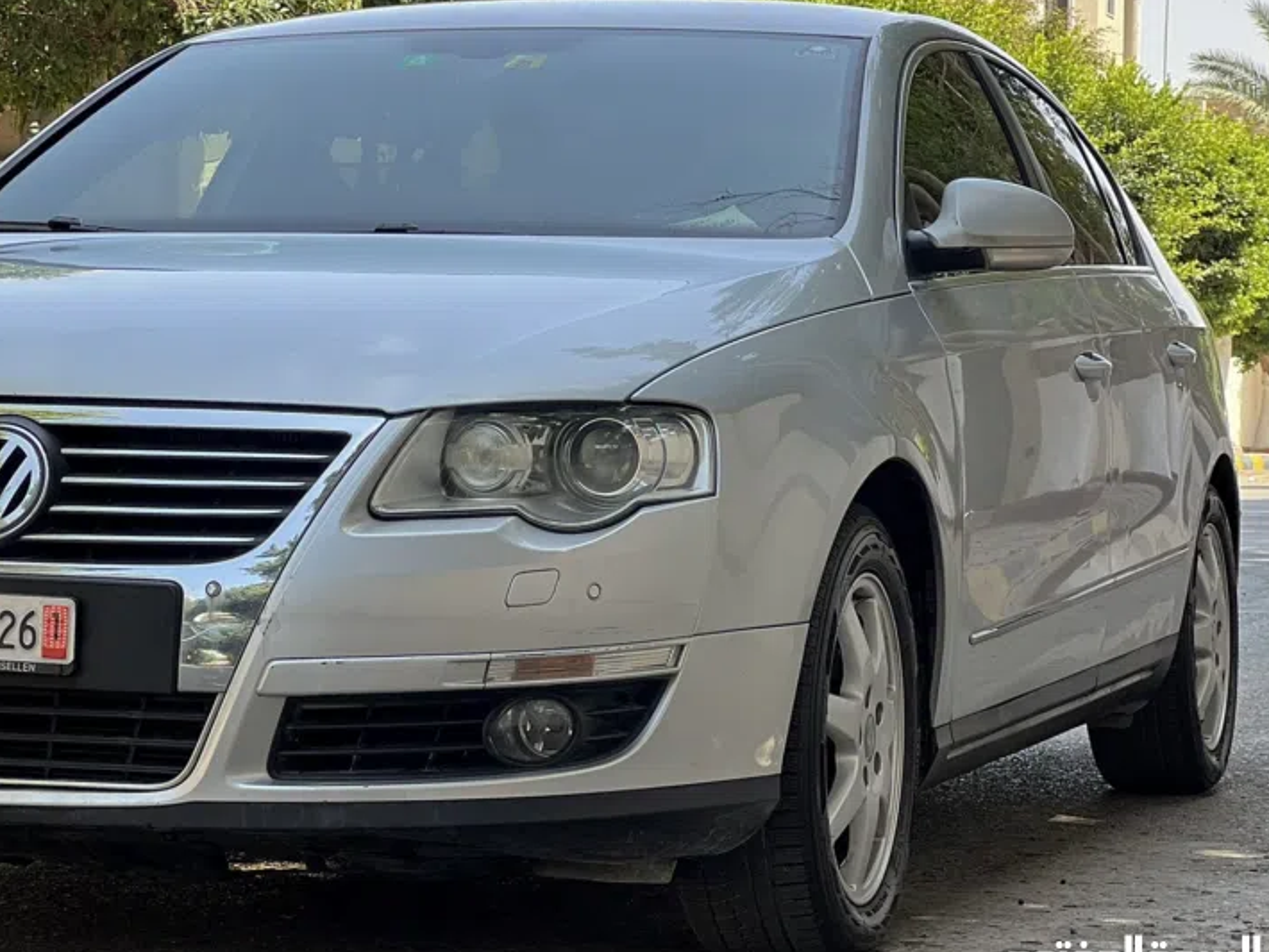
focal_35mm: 111
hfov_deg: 17.7
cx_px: 390
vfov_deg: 13.3
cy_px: 420
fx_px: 4071
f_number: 2.8
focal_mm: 9
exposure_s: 1/121
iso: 20
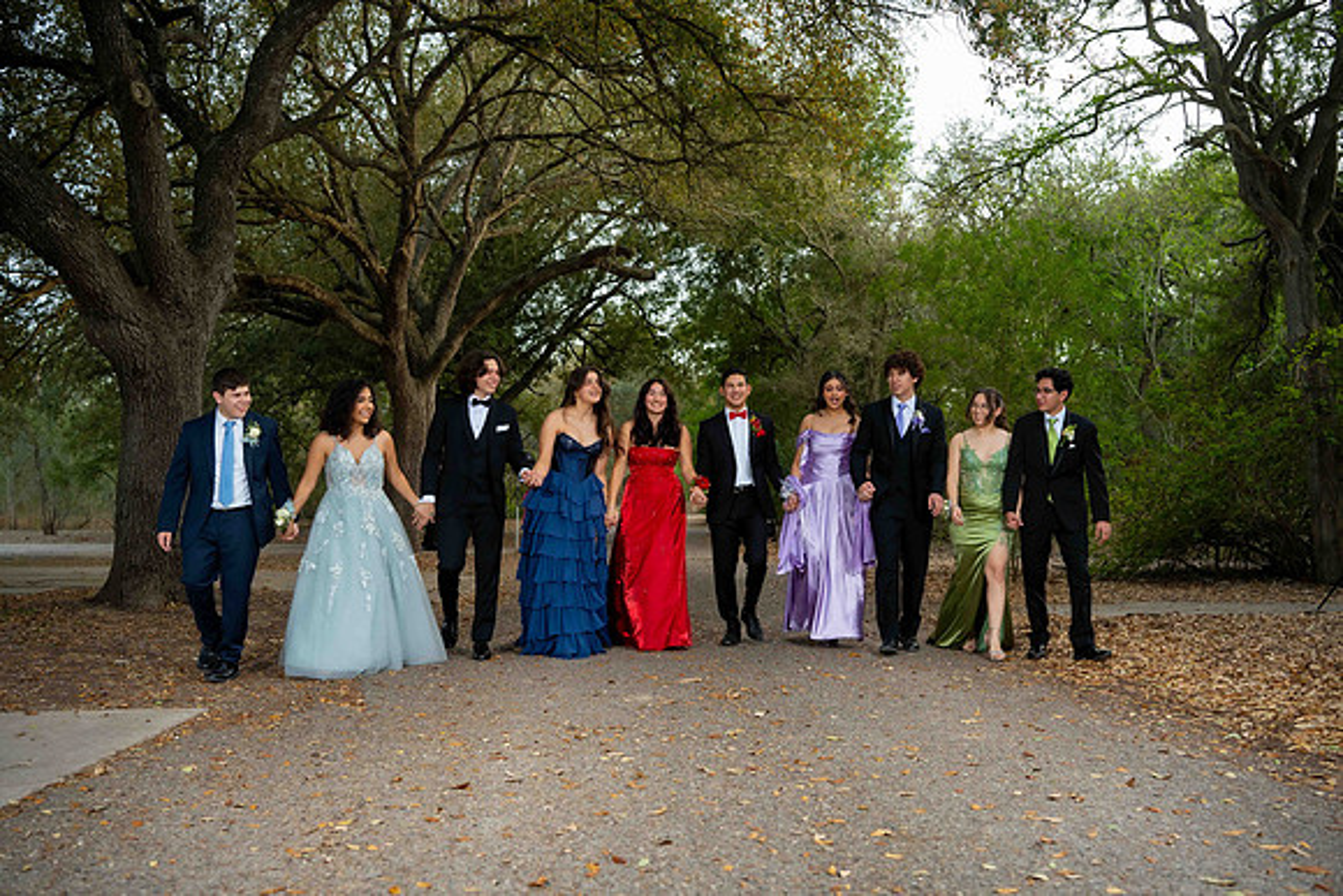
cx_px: 672
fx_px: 1306
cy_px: 448
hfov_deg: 54.4
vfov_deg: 37.9
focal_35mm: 35
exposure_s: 1/200
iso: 250
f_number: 3.2
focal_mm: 35
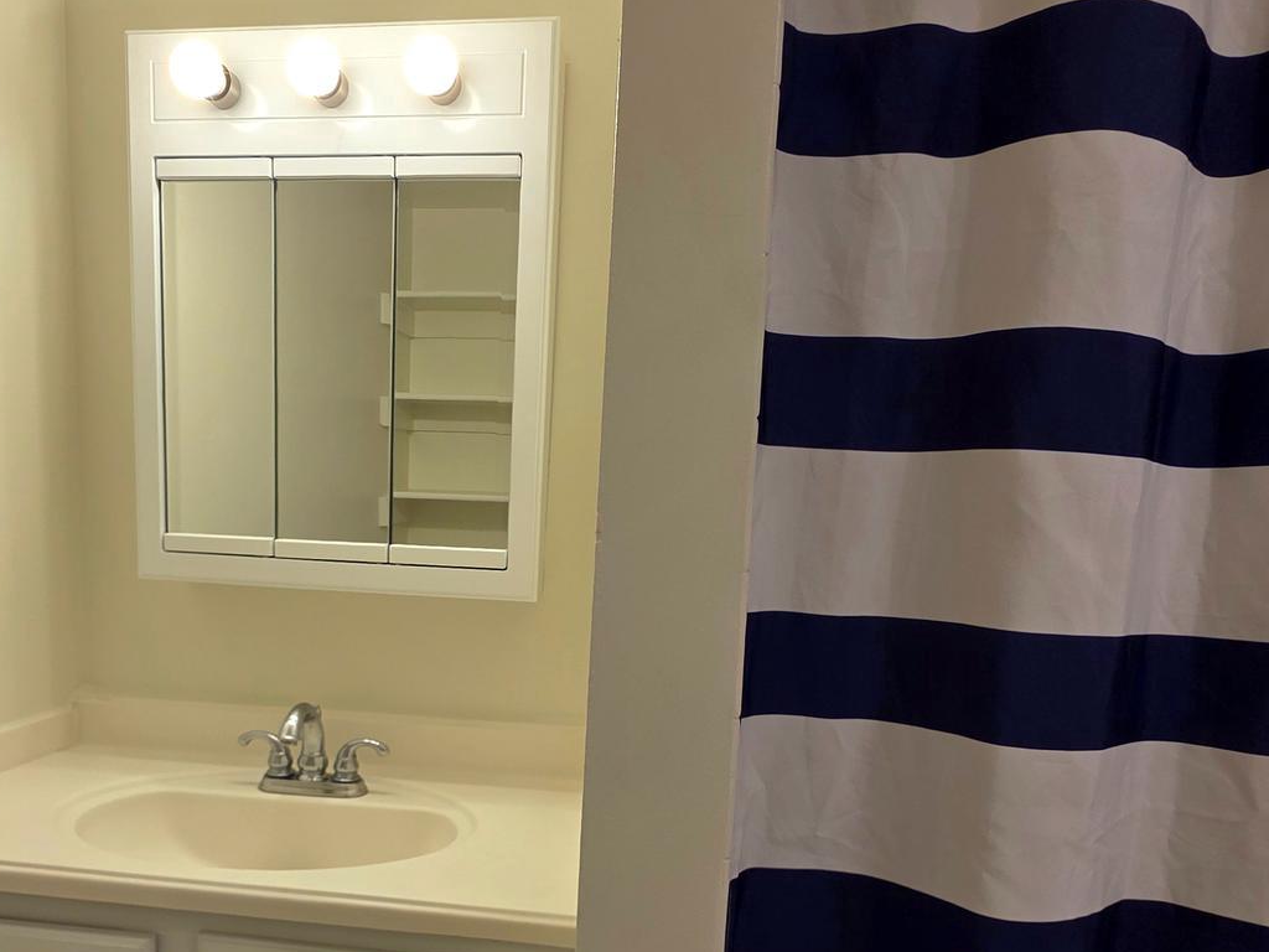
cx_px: 516
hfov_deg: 66.7
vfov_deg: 51.9
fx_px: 953
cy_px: 651
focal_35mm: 26
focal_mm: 2.2
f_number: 1.9
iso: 40
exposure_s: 1/120
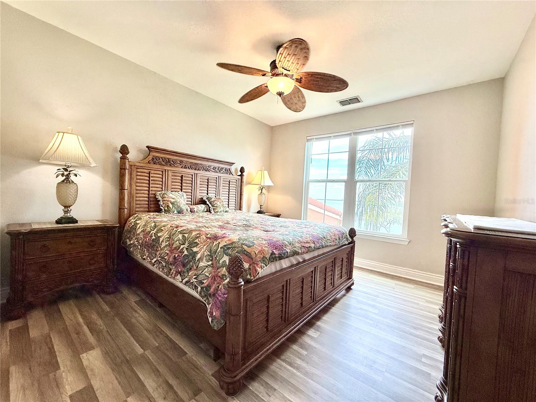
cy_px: 201
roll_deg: -2.8
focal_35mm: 14
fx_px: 217
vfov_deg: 85.7
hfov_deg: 102.1
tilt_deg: -0.9
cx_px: 268
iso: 80
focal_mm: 2.22
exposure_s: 1/120
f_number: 2.2
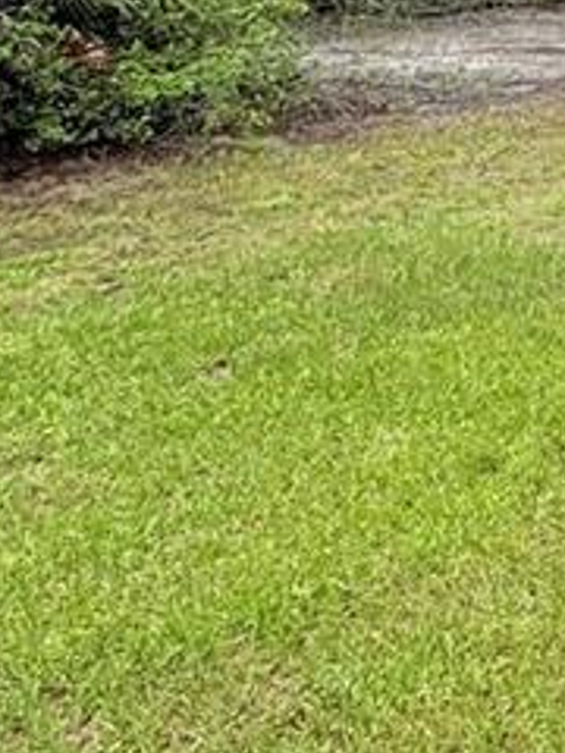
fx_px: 1523
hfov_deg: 17.1
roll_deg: +1.1
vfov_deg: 25.5
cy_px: -97
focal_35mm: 70
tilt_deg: -0.5
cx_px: 1023
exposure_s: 1/741
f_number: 2.2
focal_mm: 2.22
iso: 64
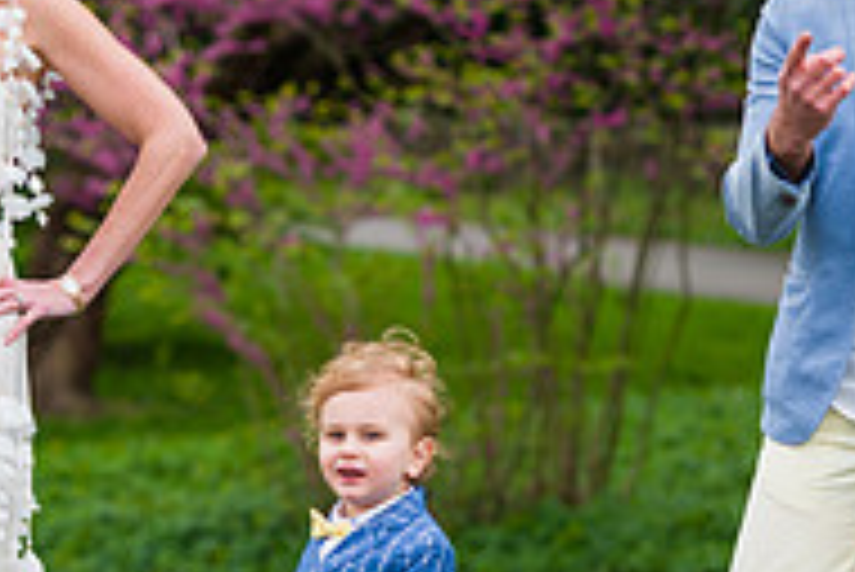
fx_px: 7106
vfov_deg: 4.6
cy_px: 365
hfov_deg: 6.9
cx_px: 351
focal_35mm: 299
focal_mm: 98
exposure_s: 1/800
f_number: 3.5
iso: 200
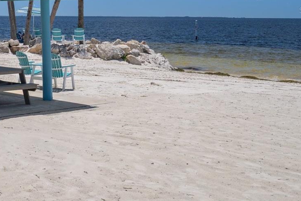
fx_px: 619
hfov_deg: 26.1
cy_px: 10
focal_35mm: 74
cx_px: 8
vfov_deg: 18.1
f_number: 9
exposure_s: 1/400
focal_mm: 34
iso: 320
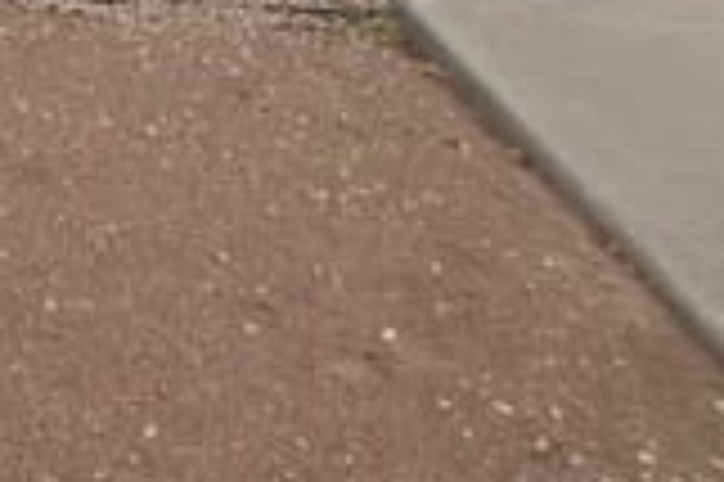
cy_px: -572
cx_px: -121
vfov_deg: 12.2
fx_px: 1909
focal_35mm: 95
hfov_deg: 20.3
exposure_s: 1/1834
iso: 25
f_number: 1.8
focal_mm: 5.4
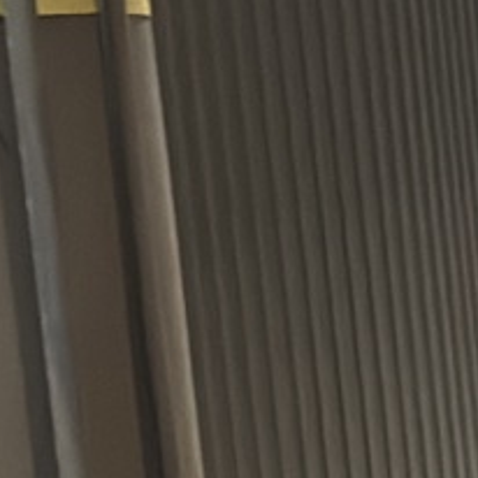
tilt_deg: -11.9
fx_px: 4609
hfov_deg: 5.8
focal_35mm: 295
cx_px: 872
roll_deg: +4.6
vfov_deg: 5.8
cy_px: 961
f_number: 1.78
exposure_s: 1/25
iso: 640
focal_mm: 6.76
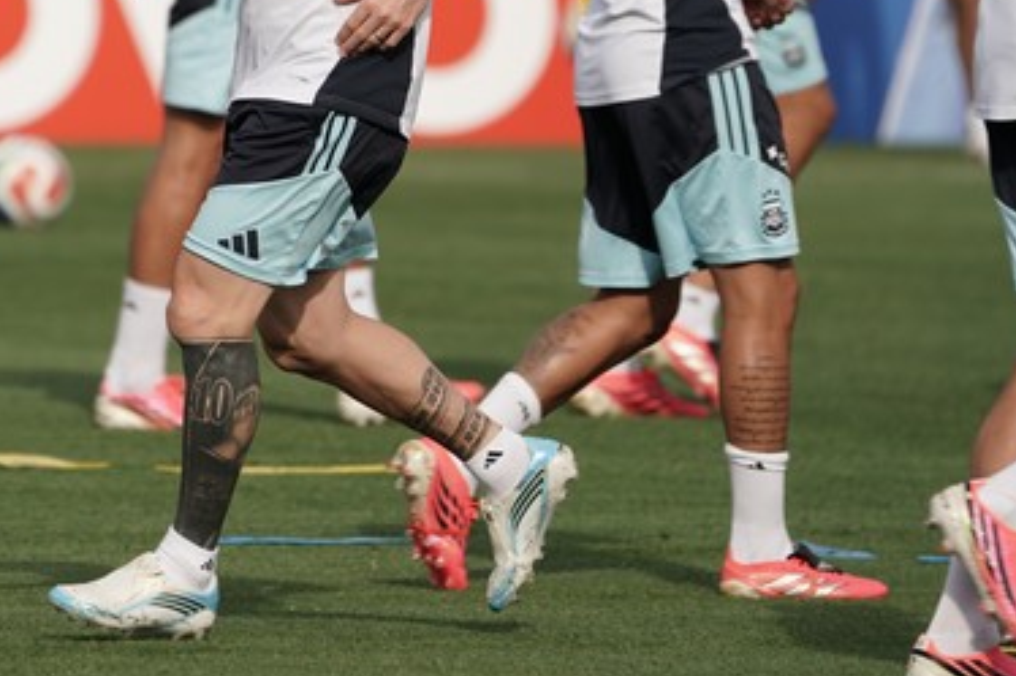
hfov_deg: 1.9
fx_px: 31283
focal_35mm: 1109
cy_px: 46
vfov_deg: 1.2
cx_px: 318
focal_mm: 576
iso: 200
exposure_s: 1/1000
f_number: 6.3
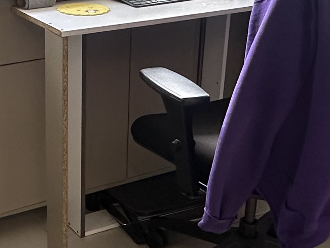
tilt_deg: -19.5
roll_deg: +0.8
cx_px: 48
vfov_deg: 21.6
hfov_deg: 27.7
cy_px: 102
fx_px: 648
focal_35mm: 68
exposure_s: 1/60
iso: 250
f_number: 2.2
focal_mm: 2.22
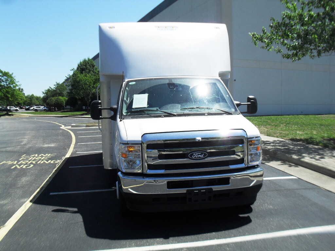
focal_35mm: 35
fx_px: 339
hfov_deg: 52.6
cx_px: 168
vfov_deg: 40.7
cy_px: 126
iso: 100
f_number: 8.4
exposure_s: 1/180
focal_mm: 6.3
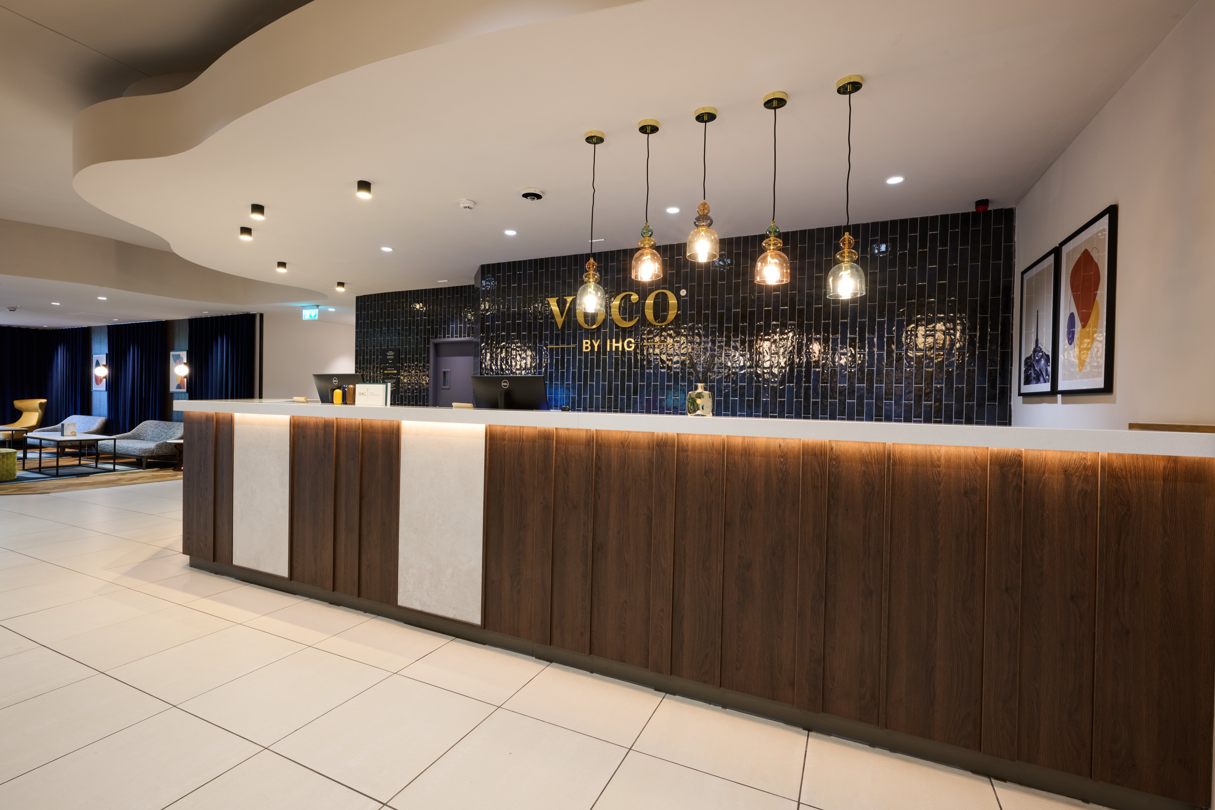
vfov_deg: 73.7
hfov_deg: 96.7
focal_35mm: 16
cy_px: 405
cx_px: 608
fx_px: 540
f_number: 16
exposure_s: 2.5
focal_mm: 16
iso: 100
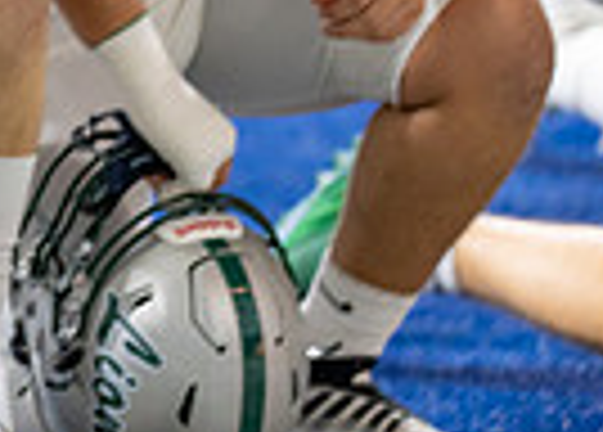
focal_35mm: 611
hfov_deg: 3.3
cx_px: -688
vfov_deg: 2.4
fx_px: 10474
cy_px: -333
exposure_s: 1/400
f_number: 1.8
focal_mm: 135
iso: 500
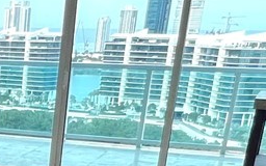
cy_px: 300
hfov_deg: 21.2
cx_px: -107
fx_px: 623
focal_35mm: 86
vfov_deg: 13.6
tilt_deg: -23.3
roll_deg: -0.1
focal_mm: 1.57
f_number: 1.8
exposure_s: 1/120
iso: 80
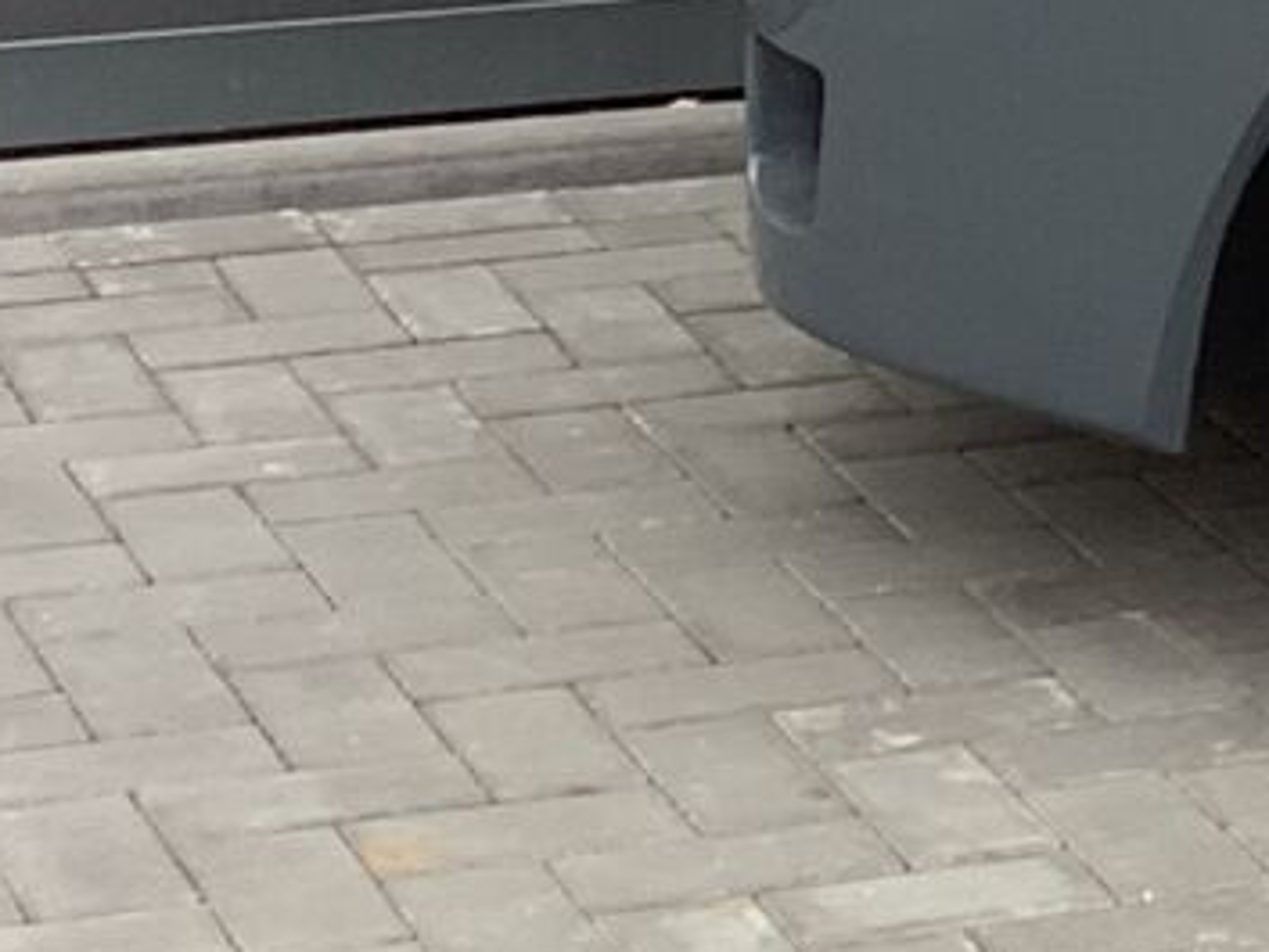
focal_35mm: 180
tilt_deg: -6.8
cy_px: -869
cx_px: 2143
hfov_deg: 10.4
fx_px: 6601
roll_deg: -3.2
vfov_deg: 7.9
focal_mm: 3.3
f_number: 2.4
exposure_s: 1/120
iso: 50
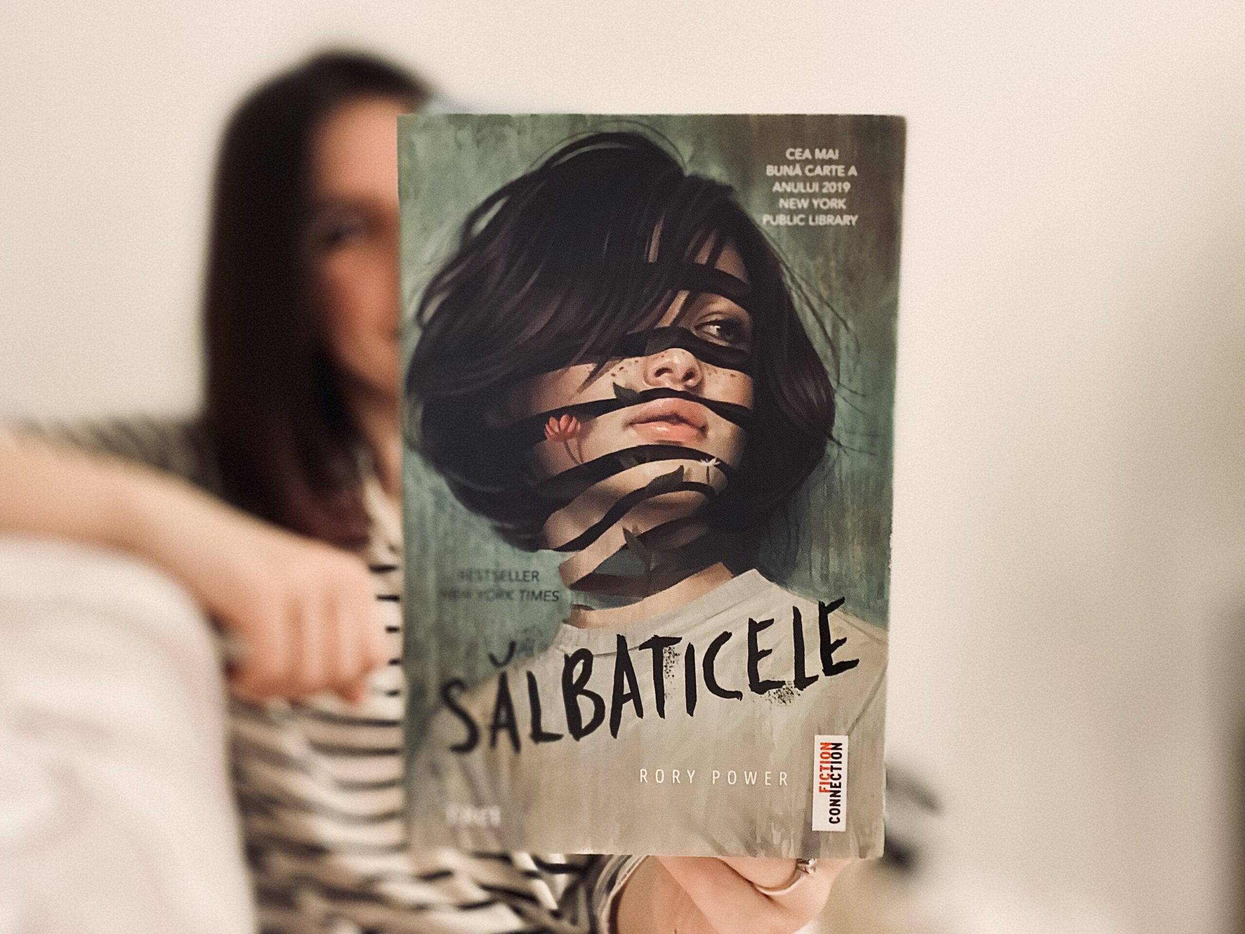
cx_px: 622
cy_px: 467
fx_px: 1079
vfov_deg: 46.8
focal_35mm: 30
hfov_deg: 60.0
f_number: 2.2
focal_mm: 2.71
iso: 1000
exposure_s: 1/14
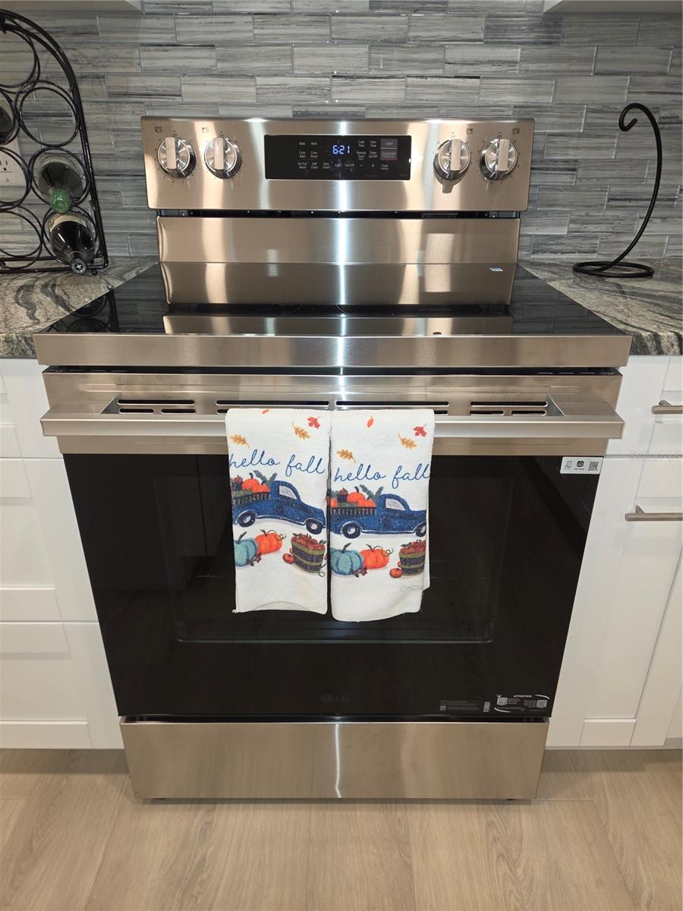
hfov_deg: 58.9
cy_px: 456
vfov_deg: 73.9
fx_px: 605
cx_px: 342
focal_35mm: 23
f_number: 1.8
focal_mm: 5.4
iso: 100
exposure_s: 1/60
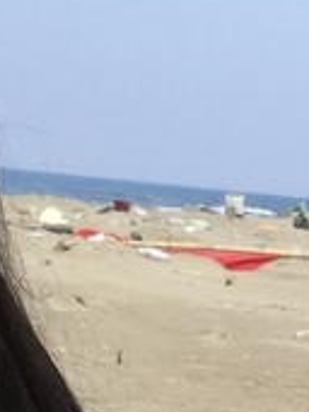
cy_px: 1063
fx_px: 2217
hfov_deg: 8.0
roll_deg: -6.1
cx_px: 65
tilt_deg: -21.0
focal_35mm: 186
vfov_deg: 9.3
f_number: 2.4
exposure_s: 1/1058
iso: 25
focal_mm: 3.3
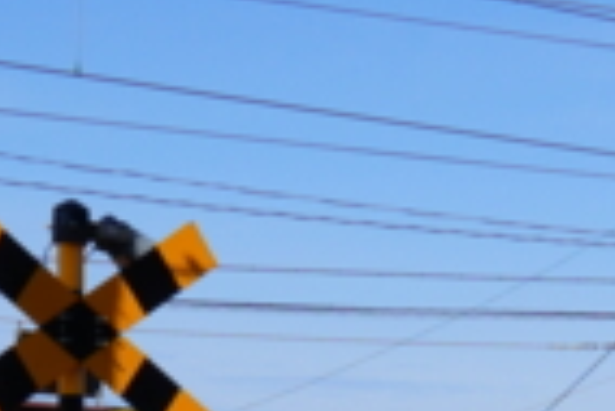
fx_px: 2890
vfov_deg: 7.6
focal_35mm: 169
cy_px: 984
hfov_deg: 12.1
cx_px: 528
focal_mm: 20
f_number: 11
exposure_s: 1/200
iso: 100
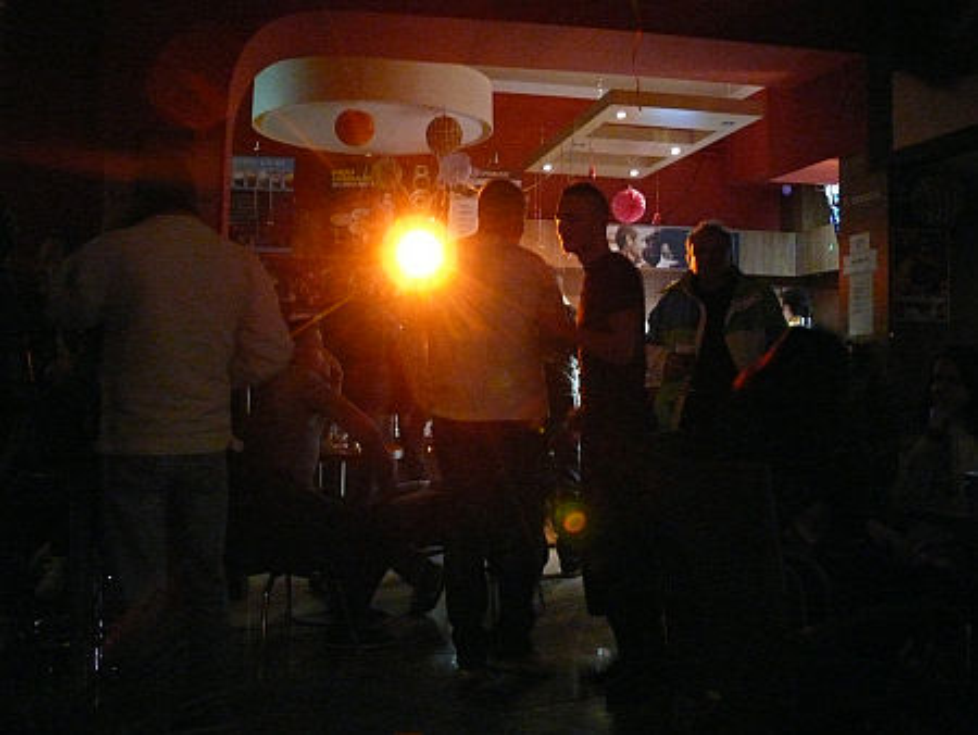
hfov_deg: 52.6
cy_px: 368
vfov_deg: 40.7
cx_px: 489
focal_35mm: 35
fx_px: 989
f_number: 2.8
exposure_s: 1/10
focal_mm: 7.4
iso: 800
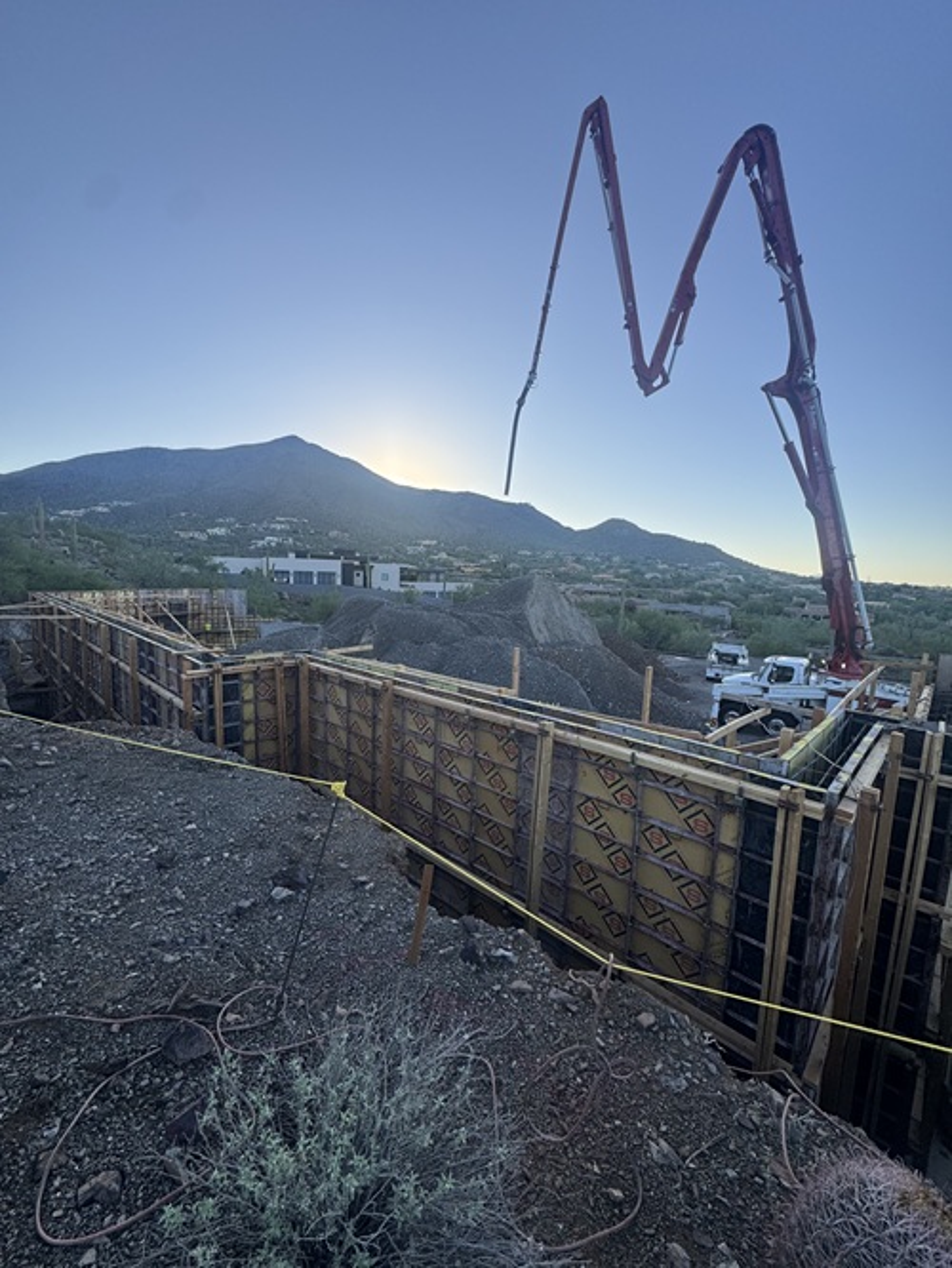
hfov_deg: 85.7
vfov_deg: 102.0
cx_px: 476
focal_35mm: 14
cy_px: 634
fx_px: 513
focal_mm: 2.22
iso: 40
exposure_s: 1/582
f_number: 2.2
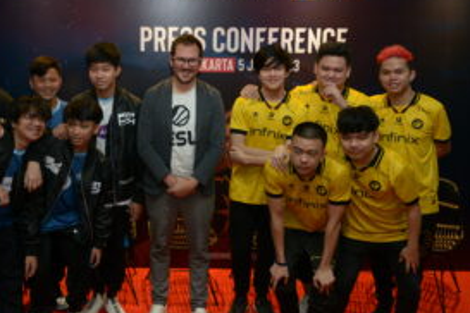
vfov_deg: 31.0
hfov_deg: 44.7
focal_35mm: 43
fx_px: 561
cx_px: 153
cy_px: 105
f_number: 3.5
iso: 1000
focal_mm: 28
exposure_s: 1/50
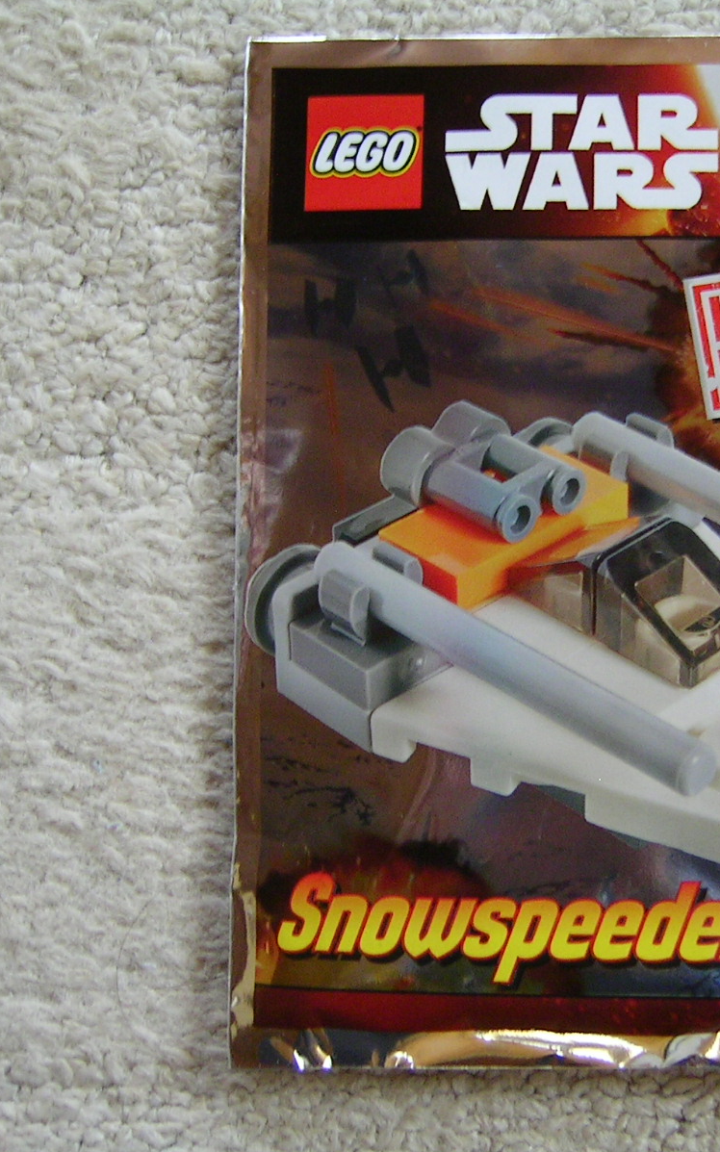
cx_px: 533
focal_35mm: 51
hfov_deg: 25.1
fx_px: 1601
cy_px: 576
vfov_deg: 39.6
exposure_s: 1/8.9
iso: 100
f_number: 2.8
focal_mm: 5.6
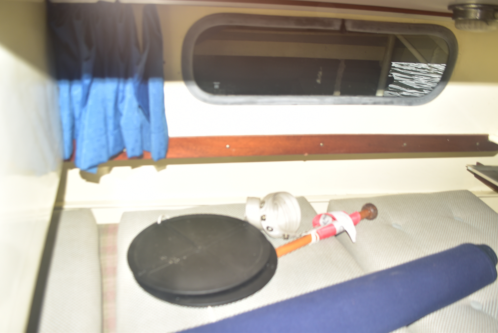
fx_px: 374
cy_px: 166
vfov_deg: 48.0
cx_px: 249
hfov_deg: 67.3
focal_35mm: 27
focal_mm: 18
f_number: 3.5
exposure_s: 1/200
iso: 100
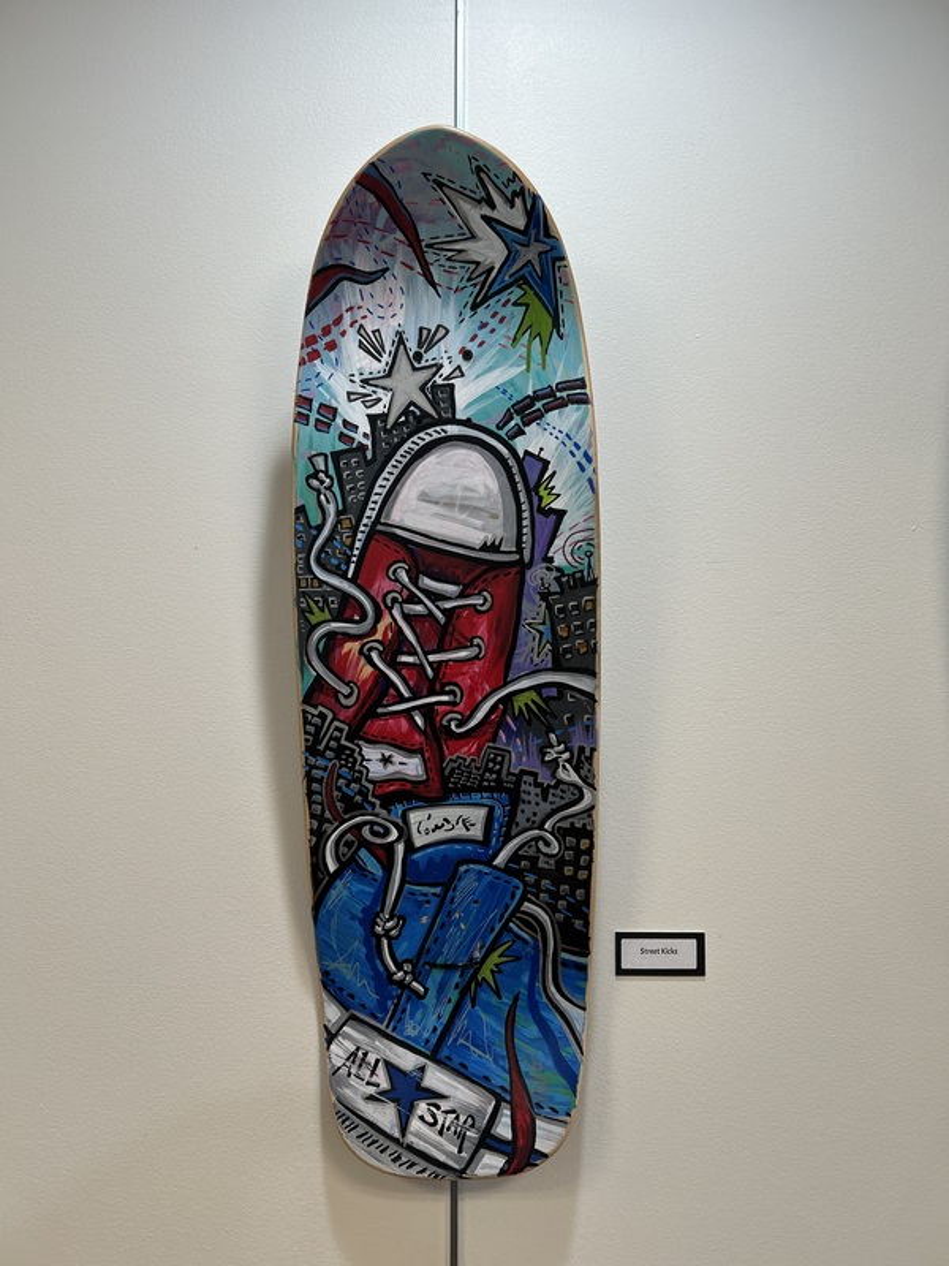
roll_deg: -0.6
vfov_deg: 67.3
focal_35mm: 26
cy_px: 633
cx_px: 474
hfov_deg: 53.1
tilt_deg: +3.6
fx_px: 950
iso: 80
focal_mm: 5.7
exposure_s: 1/120
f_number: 1.5
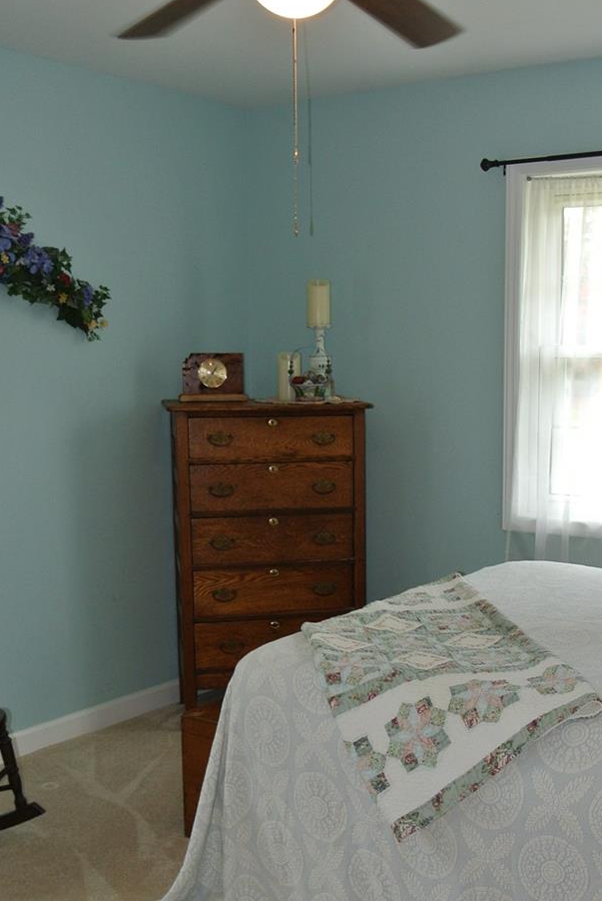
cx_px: 434
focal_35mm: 46
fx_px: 1152
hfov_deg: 28.9
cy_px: 534
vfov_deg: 42.5
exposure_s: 1/60
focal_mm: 10
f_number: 4
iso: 200
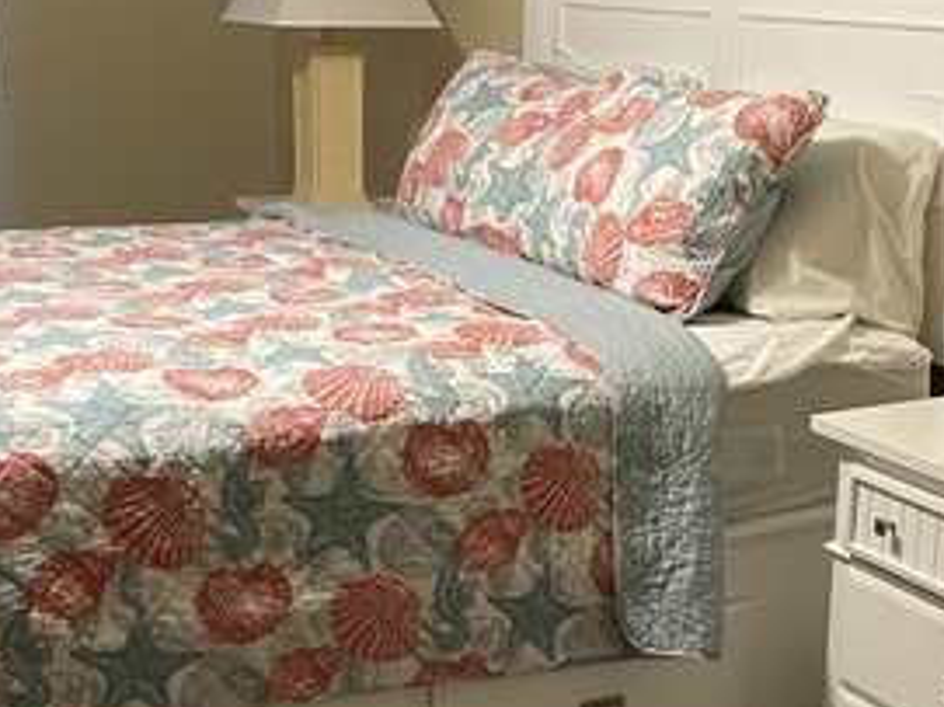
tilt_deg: -17.8
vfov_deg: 22.8
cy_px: 460
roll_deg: -1.5
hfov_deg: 30.2
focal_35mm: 64
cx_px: 535
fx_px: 1745
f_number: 1.6
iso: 500
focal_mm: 5.1
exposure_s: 1/60
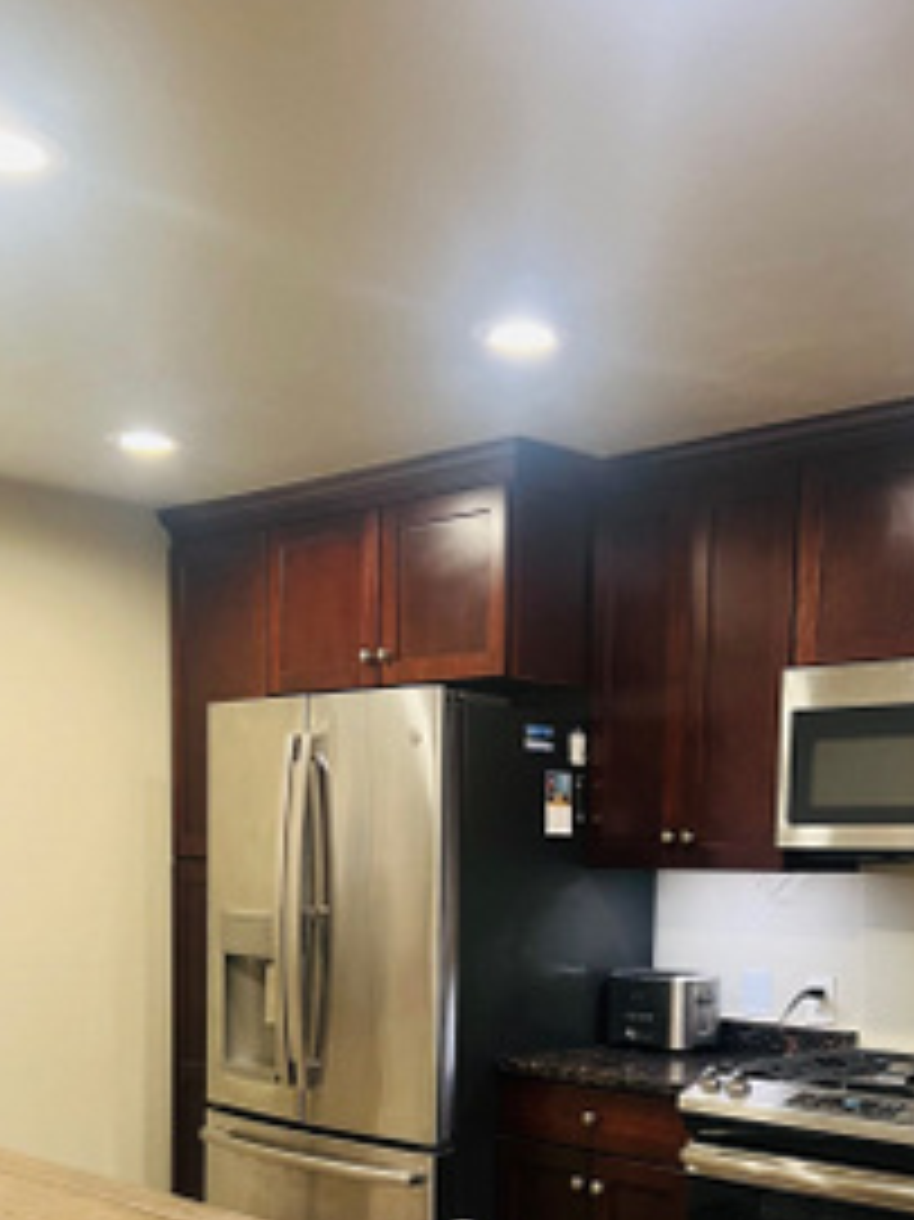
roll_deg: -0.6
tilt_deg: -4.0
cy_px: 999
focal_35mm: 46
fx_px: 1621
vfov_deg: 39.4
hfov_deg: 31.5
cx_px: 513
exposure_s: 1/60
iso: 250
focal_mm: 5.7
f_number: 1.5
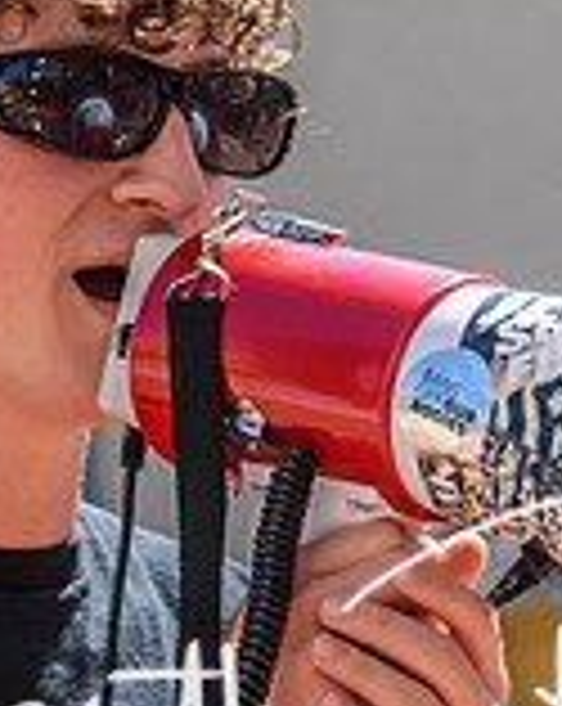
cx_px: 103
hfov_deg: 3.1
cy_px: 313
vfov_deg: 3.9
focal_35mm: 495
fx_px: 10322
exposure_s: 1/640
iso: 200
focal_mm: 95
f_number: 6.3
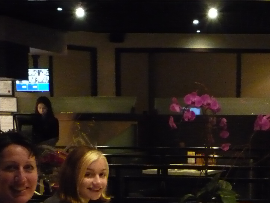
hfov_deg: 25.2
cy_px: 227
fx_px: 593
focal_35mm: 76
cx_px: 220
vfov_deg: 18.6
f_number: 3.3
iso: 800
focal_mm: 5.2
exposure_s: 1/20
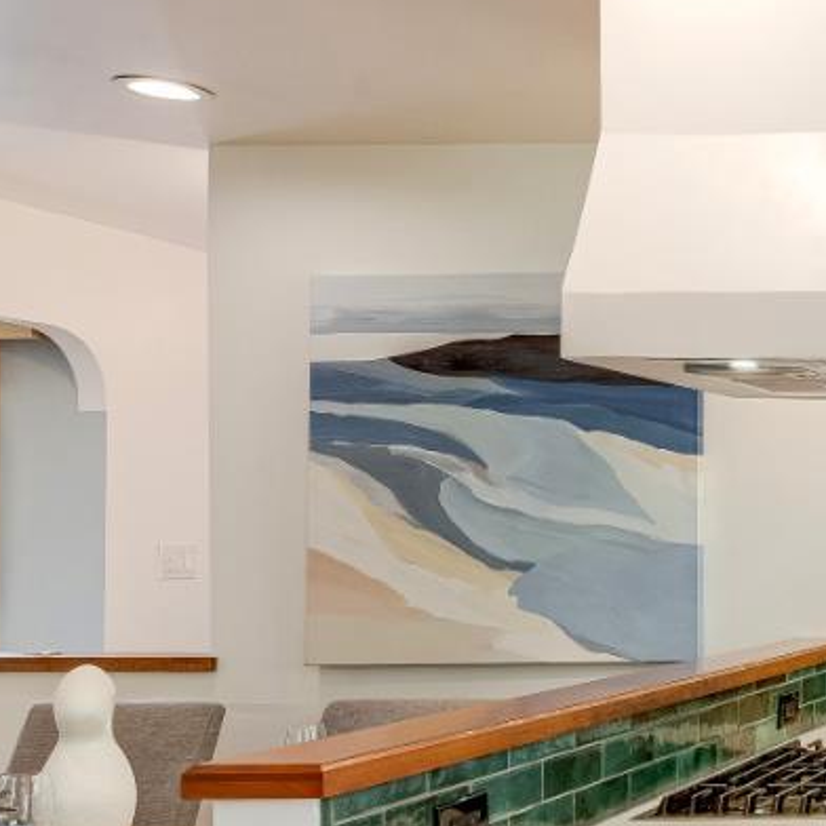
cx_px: 1277
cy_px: 514
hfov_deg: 24.5
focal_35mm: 52
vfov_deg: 32.6
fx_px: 1404
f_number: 11
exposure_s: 1/125
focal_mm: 16
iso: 400
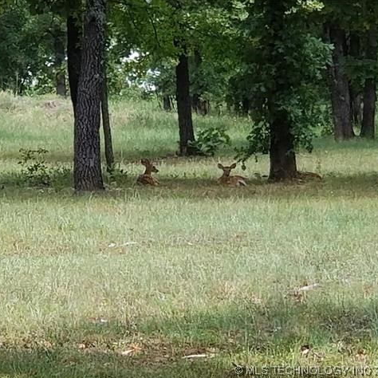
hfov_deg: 52.1
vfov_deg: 52.5
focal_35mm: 31
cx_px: 147
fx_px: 383
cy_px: 190
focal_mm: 6
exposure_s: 1/232
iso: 25
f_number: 2.4
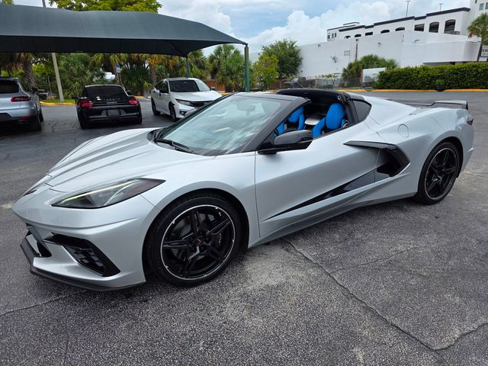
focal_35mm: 23
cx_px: 244
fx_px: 324
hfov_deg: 73.9
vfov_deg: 58.9
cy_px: 183
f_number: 1.7
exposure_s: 1/3637
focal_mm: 6.3
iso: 80
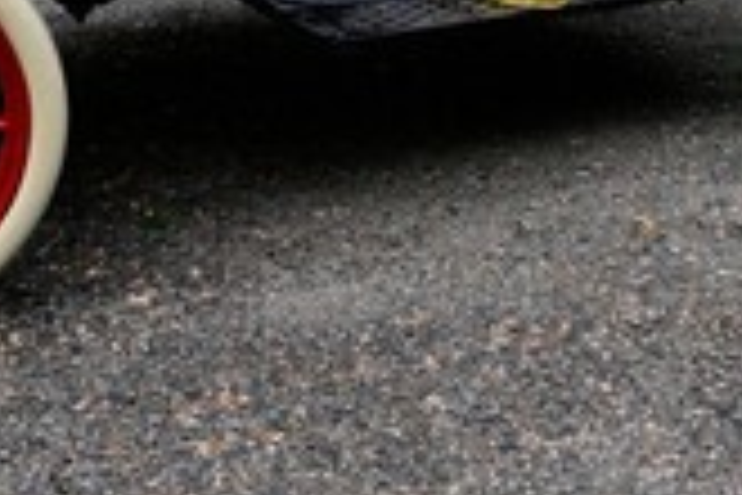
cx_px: 265
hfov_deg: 25.3
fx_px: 1649
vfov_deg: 16.1
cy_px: -160
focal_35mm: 80
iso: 160
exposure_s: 1/200
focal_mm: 22
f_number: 8
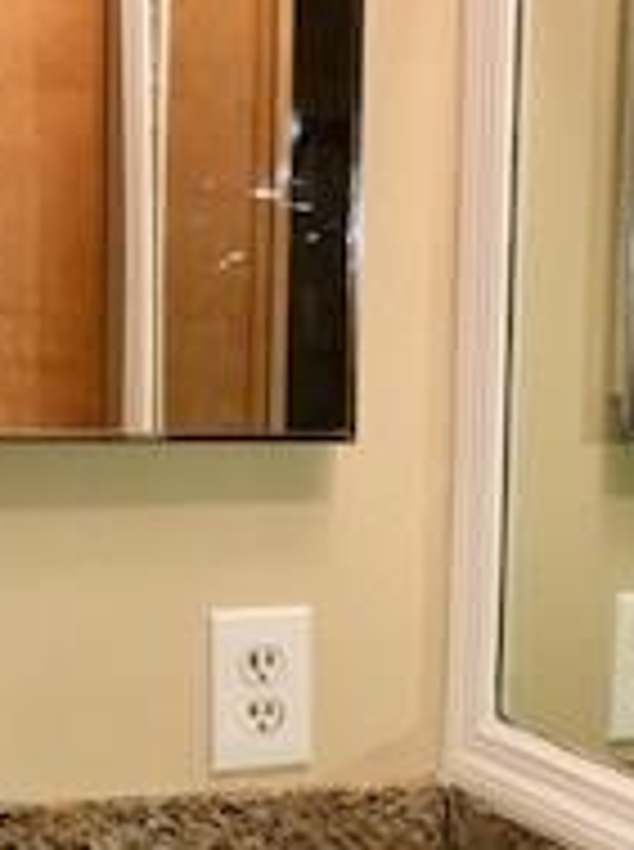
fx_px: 2328
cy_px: 675
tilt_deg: -10.1
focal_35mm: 95
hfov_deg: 15.3
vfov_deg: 20.5
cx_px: 580
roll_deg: -2.9
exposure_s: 1/36
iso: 20
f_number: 1.8
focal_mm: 3.99
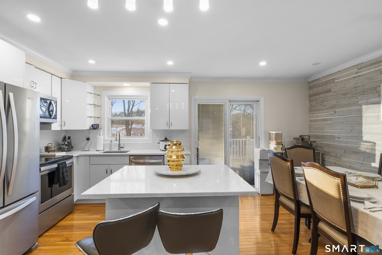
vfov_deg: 70.4
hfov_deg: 93.3
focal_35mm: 17
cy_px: 128
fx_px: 180
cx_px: 191
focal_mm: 17
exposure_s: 1/1.67
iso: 200
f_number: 9
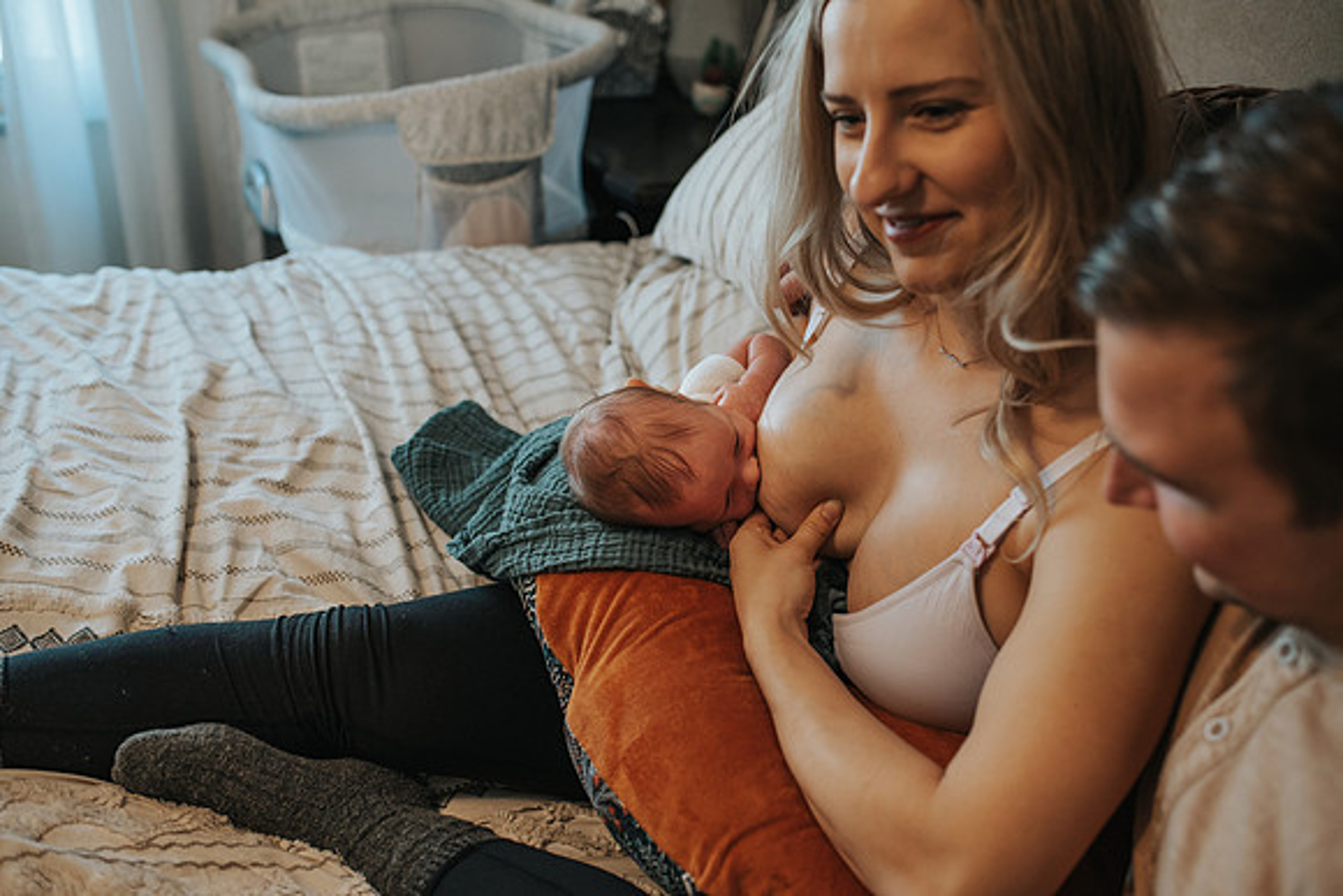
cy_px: 448
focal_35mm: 35
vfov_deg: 37.9
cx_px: 672
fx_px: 1306
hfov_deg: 54.4
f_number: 2.8
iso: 1000
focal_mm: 35
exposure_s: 1/250
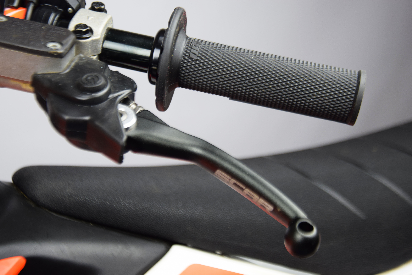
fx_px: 824
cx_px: 206
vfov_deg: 18.9
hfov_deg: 28.1
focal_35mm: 72
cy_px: 138
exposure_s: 1/125
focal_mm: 48
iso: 400
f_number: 5.6
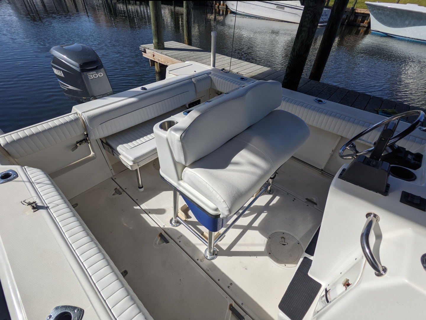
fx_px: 197
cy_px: 160
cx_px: 213
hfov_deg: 94.5
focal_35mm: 16
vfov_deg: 78.1
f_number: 2.2
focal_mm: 2.22
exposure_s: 1/1869
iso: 37
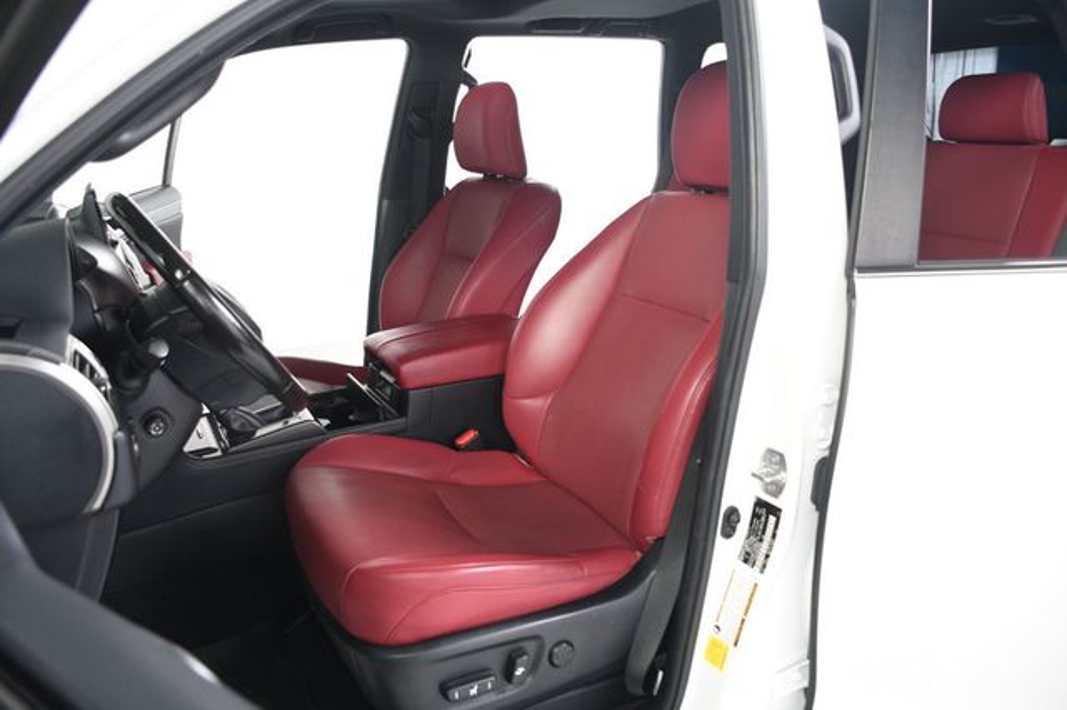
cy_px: 355
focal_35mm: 27
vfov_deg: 47.9
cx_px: 534
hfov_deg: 67.4
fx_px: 800
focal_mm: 18
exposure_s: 1/160
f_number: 3.5
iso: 100
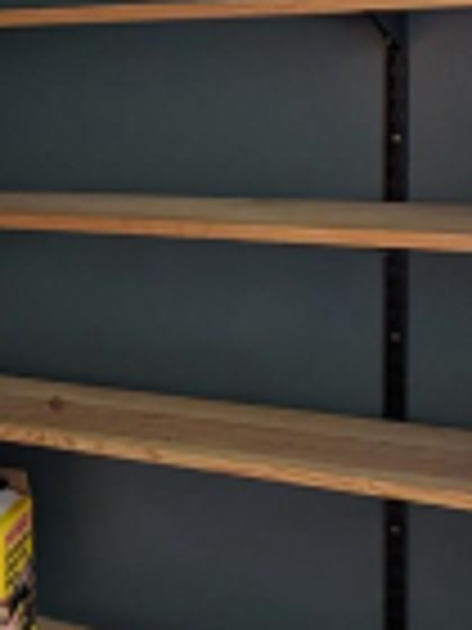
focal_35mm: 57
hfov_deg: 24.3
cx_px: -18
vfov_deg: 32.8
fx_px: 1036
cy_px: 122
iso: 139
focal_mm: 2.23
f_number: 1.95
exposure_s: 1/28.7
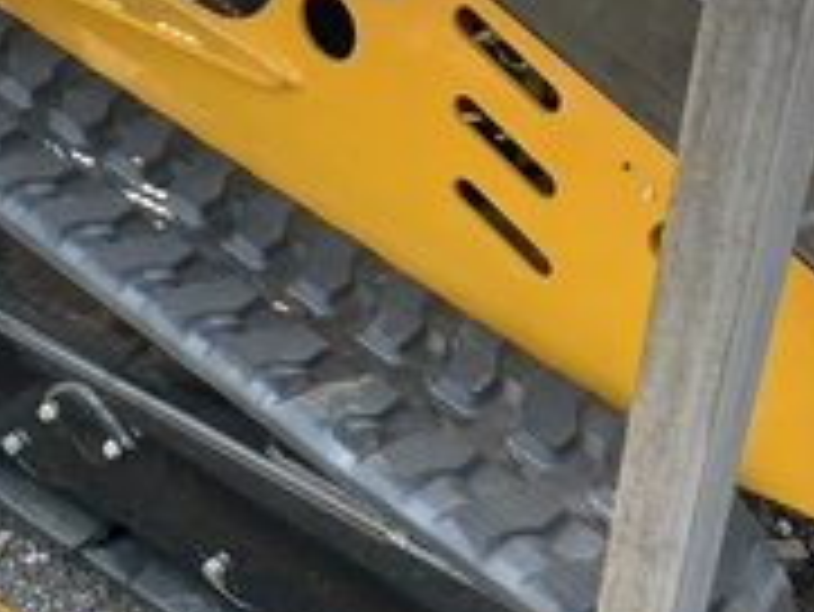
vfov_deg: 22.8
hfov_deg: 29.8
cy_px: 418
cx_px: 216
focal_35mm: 64
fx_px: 1506
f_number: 1.8
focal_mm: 3
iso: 20
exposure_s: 1/170
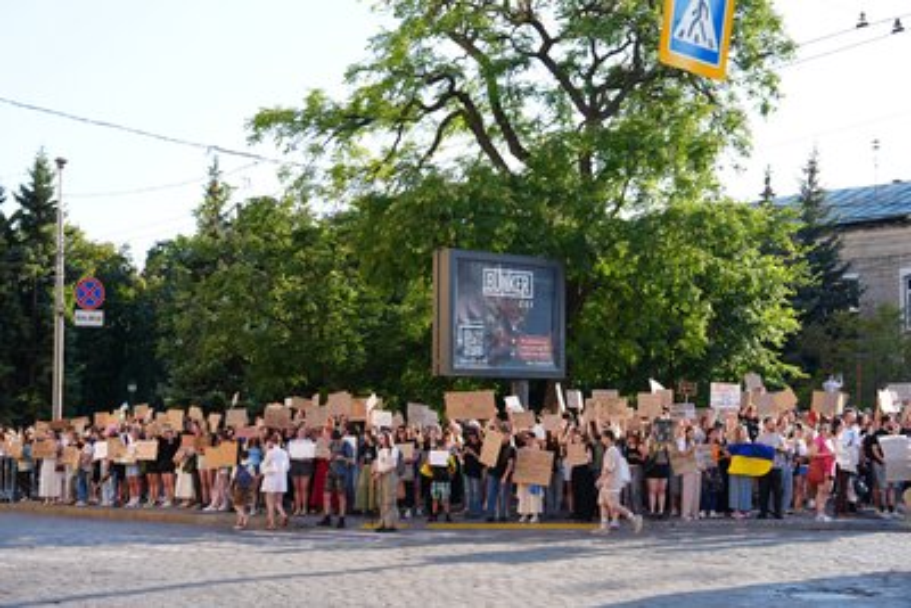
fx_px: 1443
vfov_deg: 23.8
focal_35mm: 57
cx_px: 456
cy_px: 304
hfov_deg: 35.0
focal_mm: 57
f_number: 5
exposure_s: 1/125
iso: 80
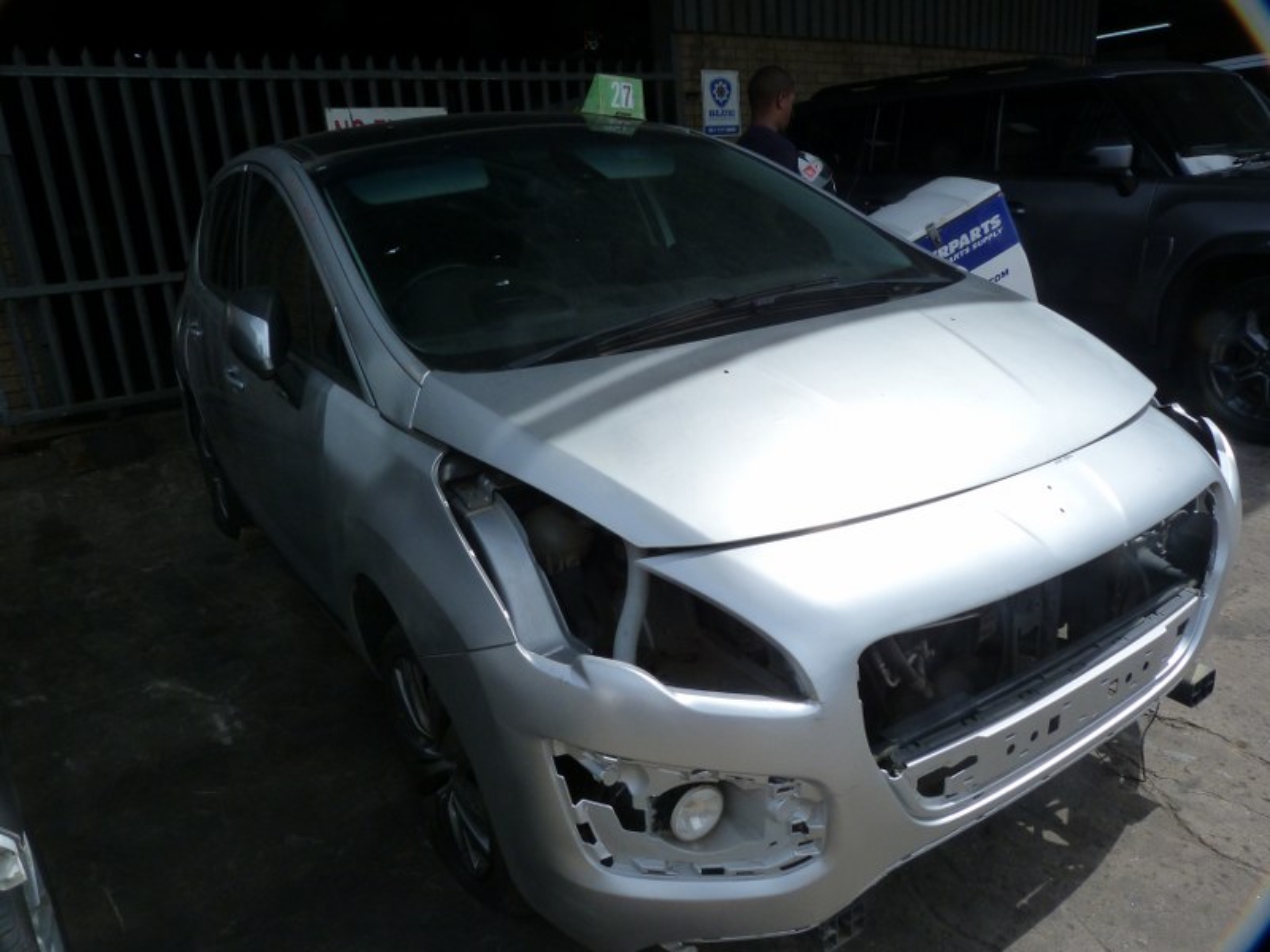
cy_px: 476
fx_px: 917
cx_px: 635
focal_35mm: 25
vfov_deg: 54.9
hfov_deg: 69.4
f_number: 5.6
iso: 125
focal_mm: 4.5
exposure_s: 1/500
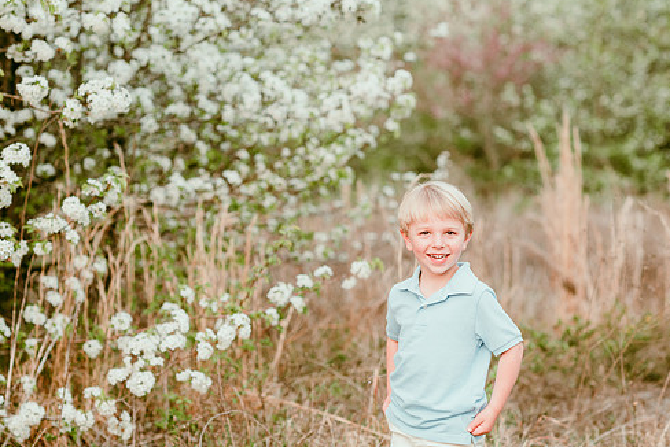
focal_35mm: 101
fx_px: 1881
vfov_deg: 13.6
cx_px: 342
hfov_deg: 20.2
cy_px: 245
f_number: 3.2
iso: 100
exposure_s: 1/160
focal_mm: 85
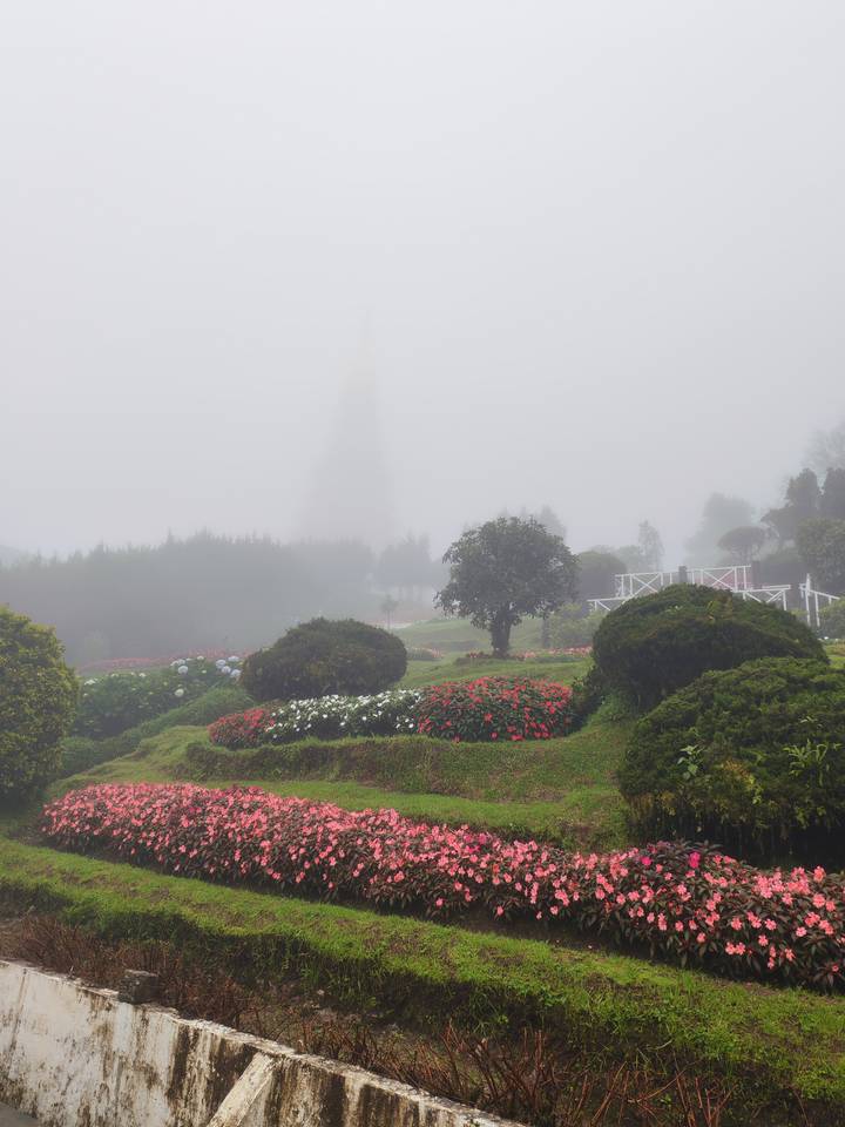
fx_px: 879
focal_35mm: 27
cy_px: 564
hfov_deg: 51.4
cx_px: 422
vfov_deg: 65.3
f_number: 1.9
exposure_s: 1/310
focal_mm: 6.12
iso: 50
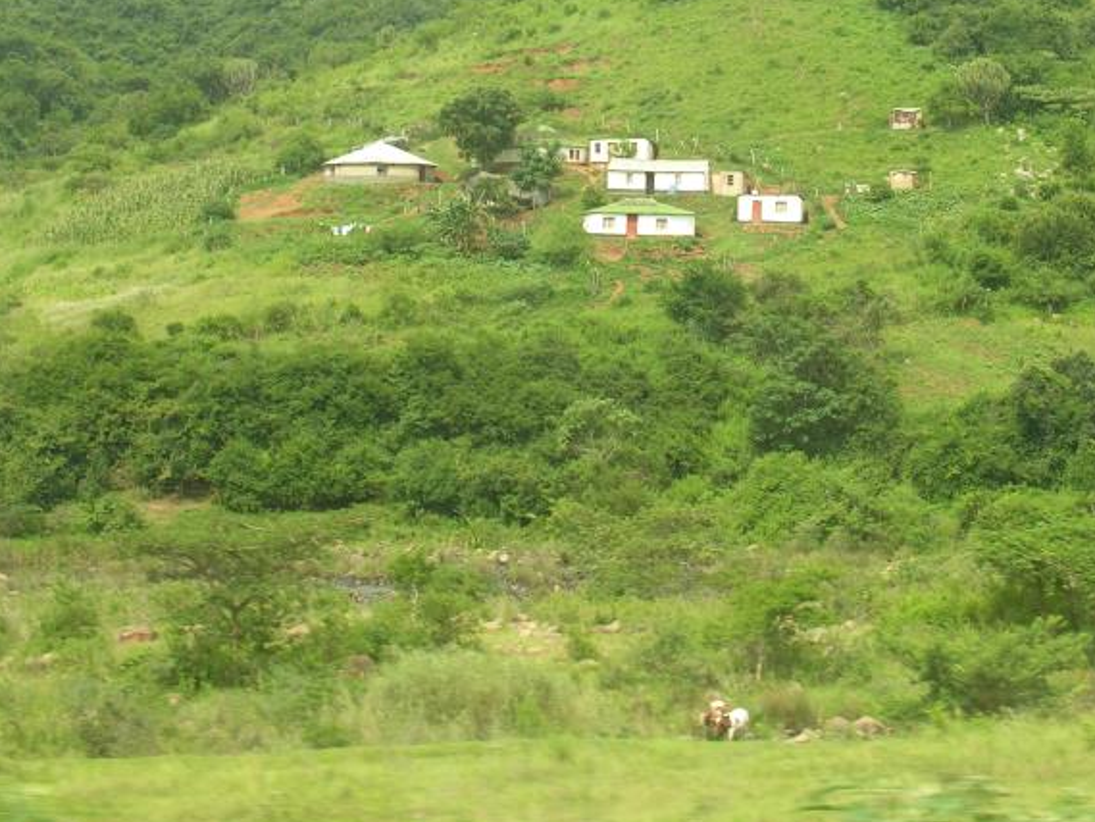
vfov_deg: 16.2
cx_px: 733
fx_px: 2848
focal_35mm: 90
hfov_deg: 21.7
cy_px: 110
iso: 50
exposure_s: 1/106
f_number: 5.5
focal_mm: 12.7
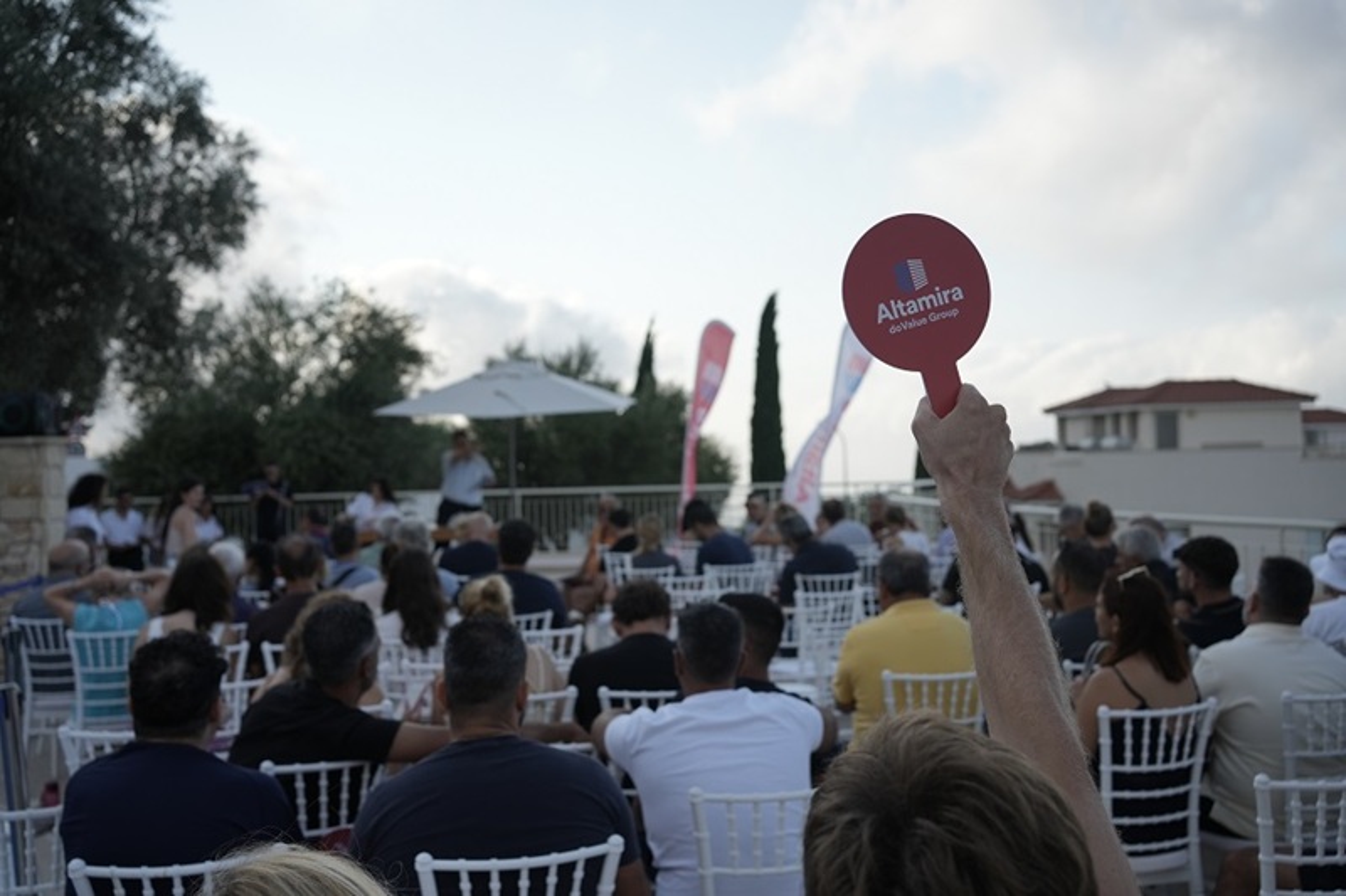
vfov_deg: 37.8
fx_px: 1308
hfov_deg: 54.4
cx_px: 673
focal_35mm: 35
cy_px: 448
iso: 250
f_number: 4.5
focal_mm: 35
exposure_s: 1/1000
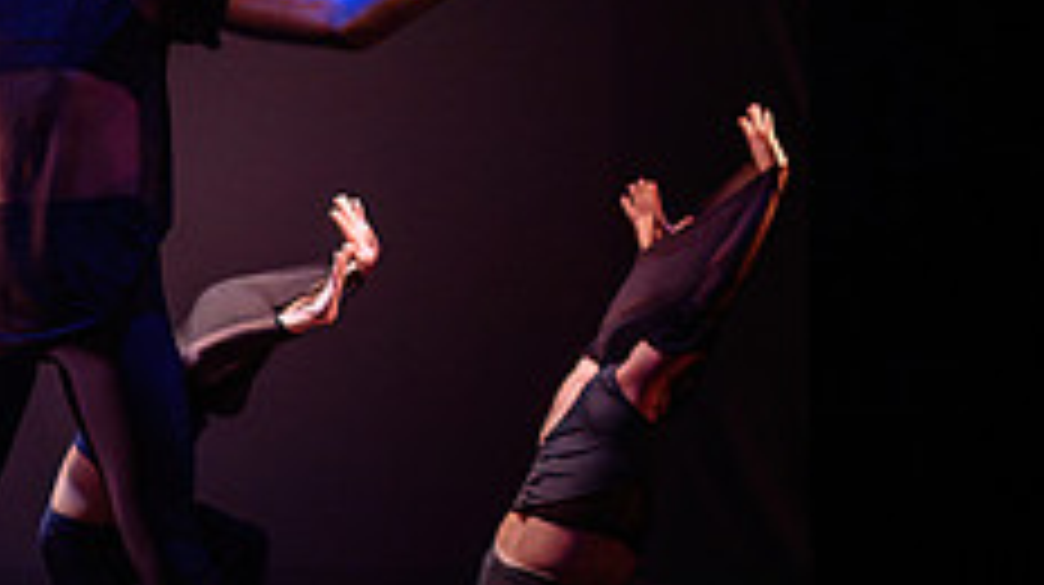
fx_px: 1853
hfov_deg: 29.8
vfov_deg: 17.9
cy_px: 398
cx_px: 58
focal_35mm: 67
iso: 1000
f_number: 1.4
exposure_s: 1/160
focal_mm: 24
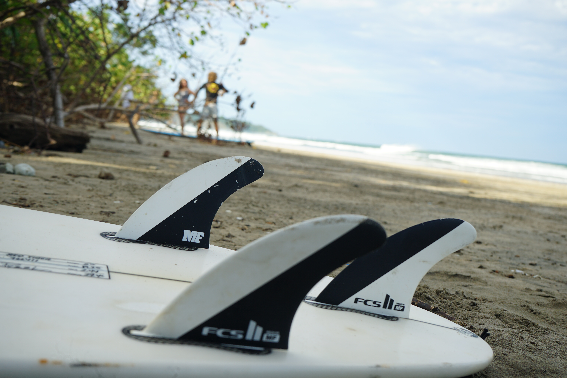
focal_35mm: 42
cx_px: 284
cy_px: 189
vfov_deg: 31.9
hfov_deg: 46.4
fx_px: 661
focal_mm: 42
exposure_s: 1/80
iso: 100
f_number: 8
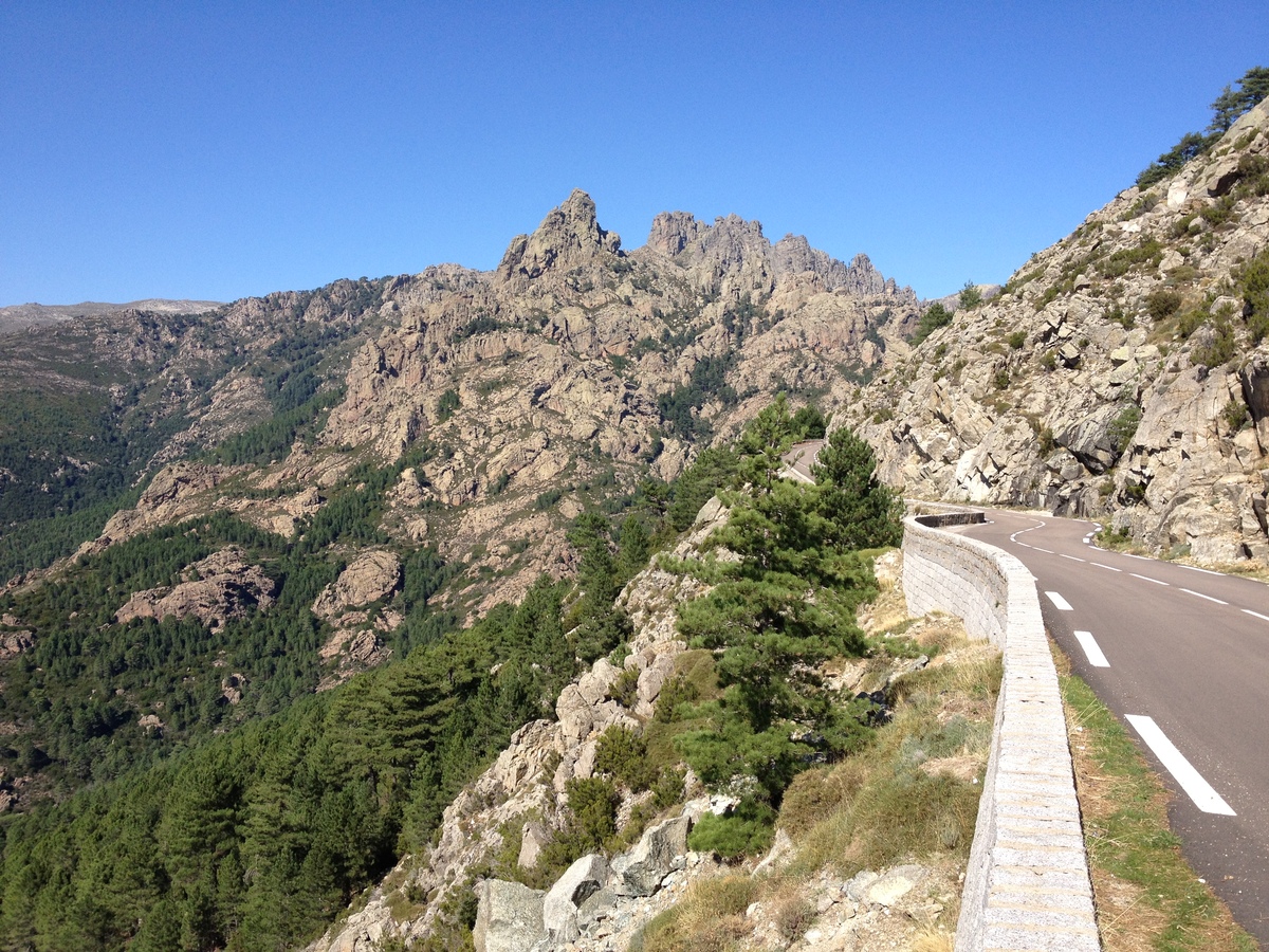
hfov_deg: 52.6
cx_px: 634
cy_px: 476
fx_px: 1283
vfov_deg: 40.7
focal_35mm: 35
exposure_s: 1/1416
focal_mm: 4.28
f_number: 2.4
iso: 64
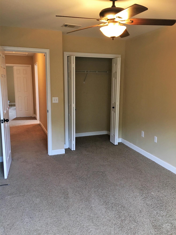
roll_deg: -0.3
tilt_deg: -9.5
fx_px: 197
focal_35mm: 29
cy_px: 118
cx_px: 88
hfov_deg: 48.2
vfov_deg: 61.7
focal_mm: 4.15
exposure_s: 1/15
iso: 50
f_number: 2.2
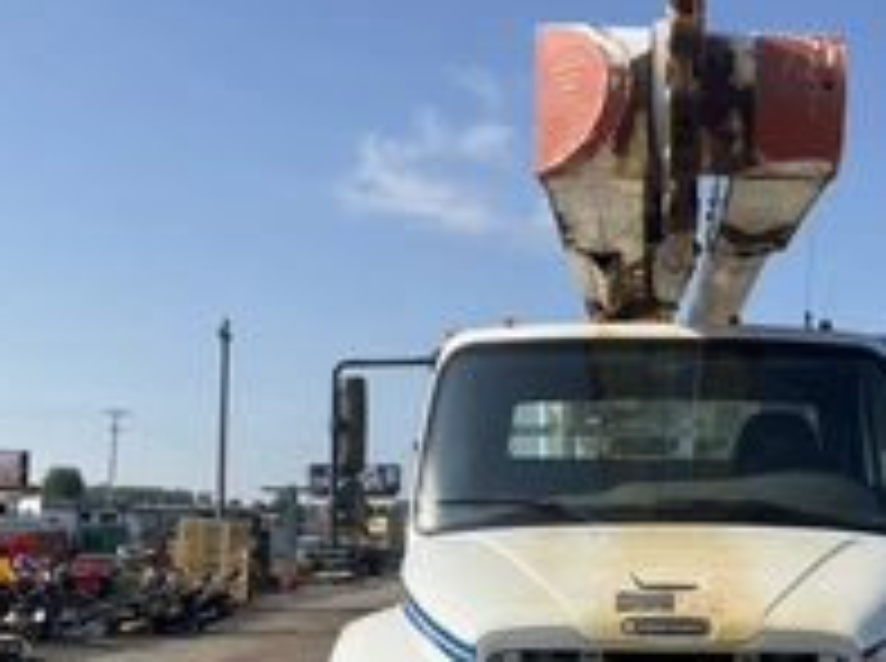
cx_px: 657
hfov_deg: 32.2
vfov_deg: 24.5
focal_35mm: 59
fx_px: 1507
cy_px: 477
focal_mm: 3
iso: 25
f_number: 1.8
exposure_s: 1/1848
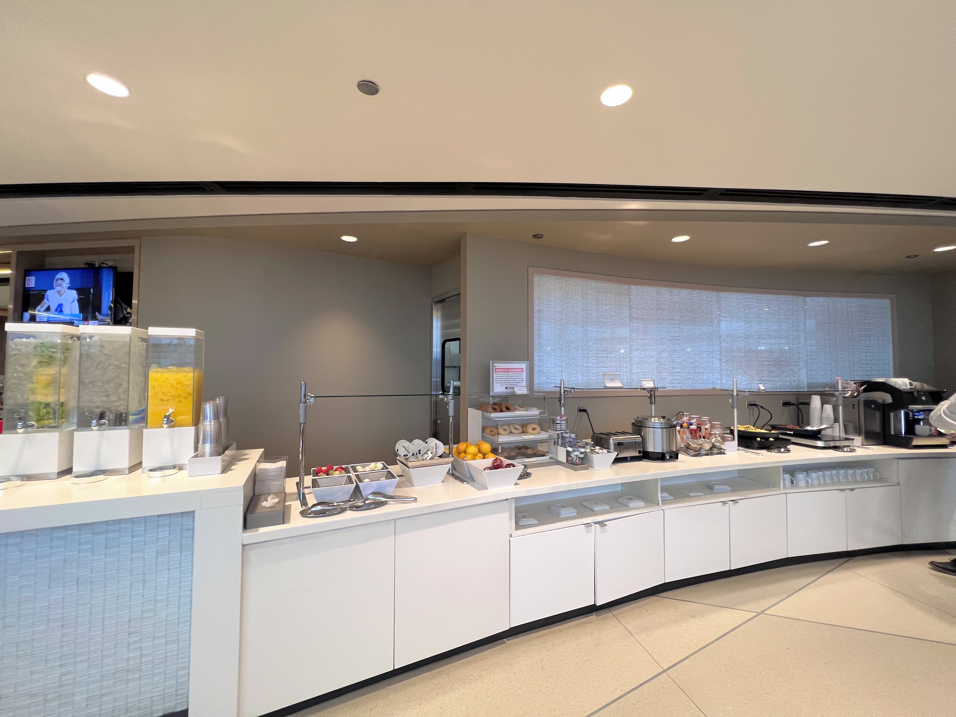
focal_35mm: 13
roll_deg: +0.4
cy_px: 358
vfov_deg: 89.9
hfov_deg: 106.2
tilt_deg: +0.9
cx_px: 478
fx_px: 359
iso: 160
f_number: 1.8
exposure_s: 1/60
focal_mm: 1.57
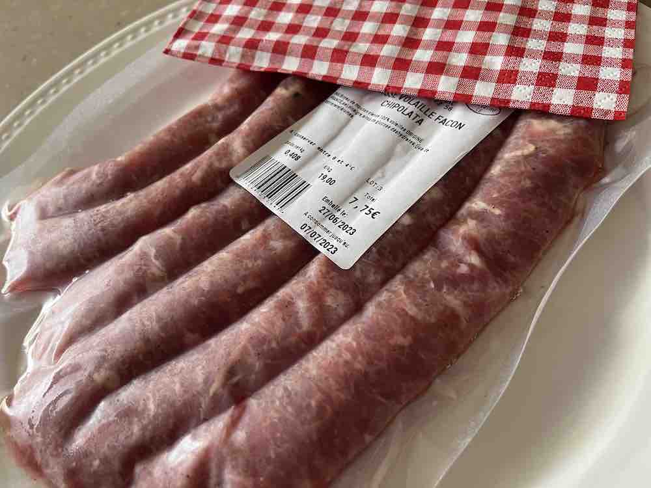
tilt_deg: -55.4
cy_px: 244
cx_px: 326
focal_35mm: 26
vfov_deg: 53.1
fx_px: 489
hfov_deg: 67.3
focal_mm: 5.1
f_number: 1.6
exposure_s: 1/74
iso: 125
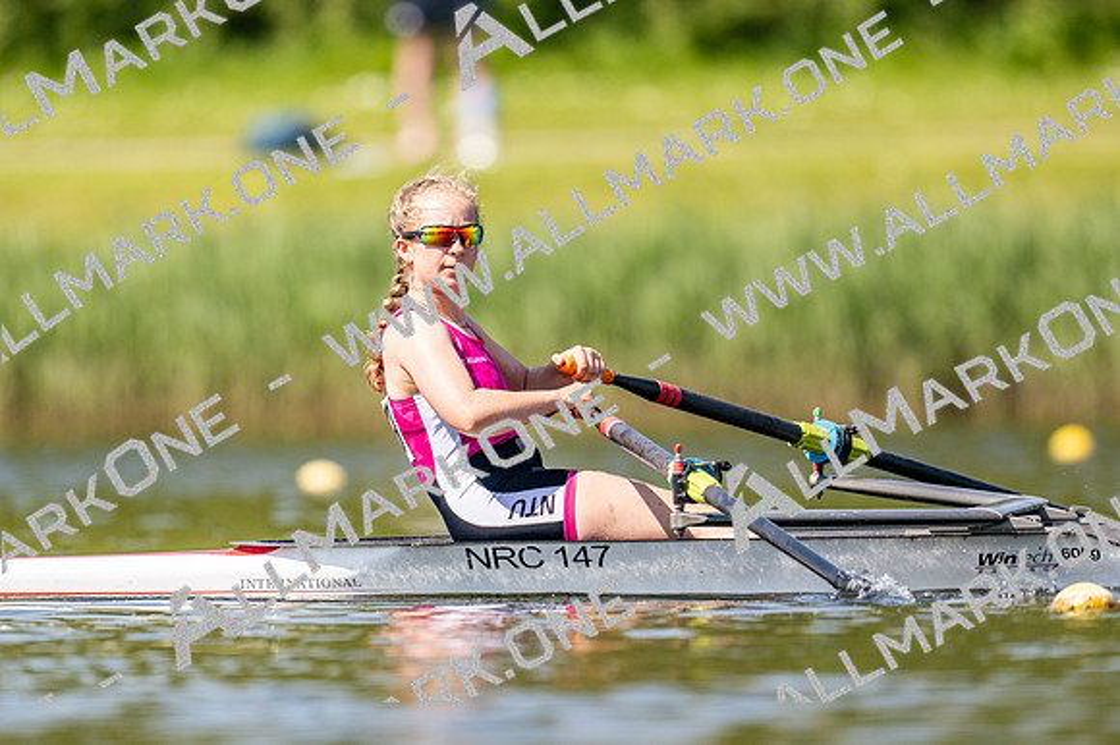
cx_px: 560
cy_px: 372
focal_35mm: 900
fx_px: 27983
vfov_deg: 1.5
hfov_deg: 2.3
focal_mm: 600
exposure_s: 1/2500
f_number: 4
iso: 320
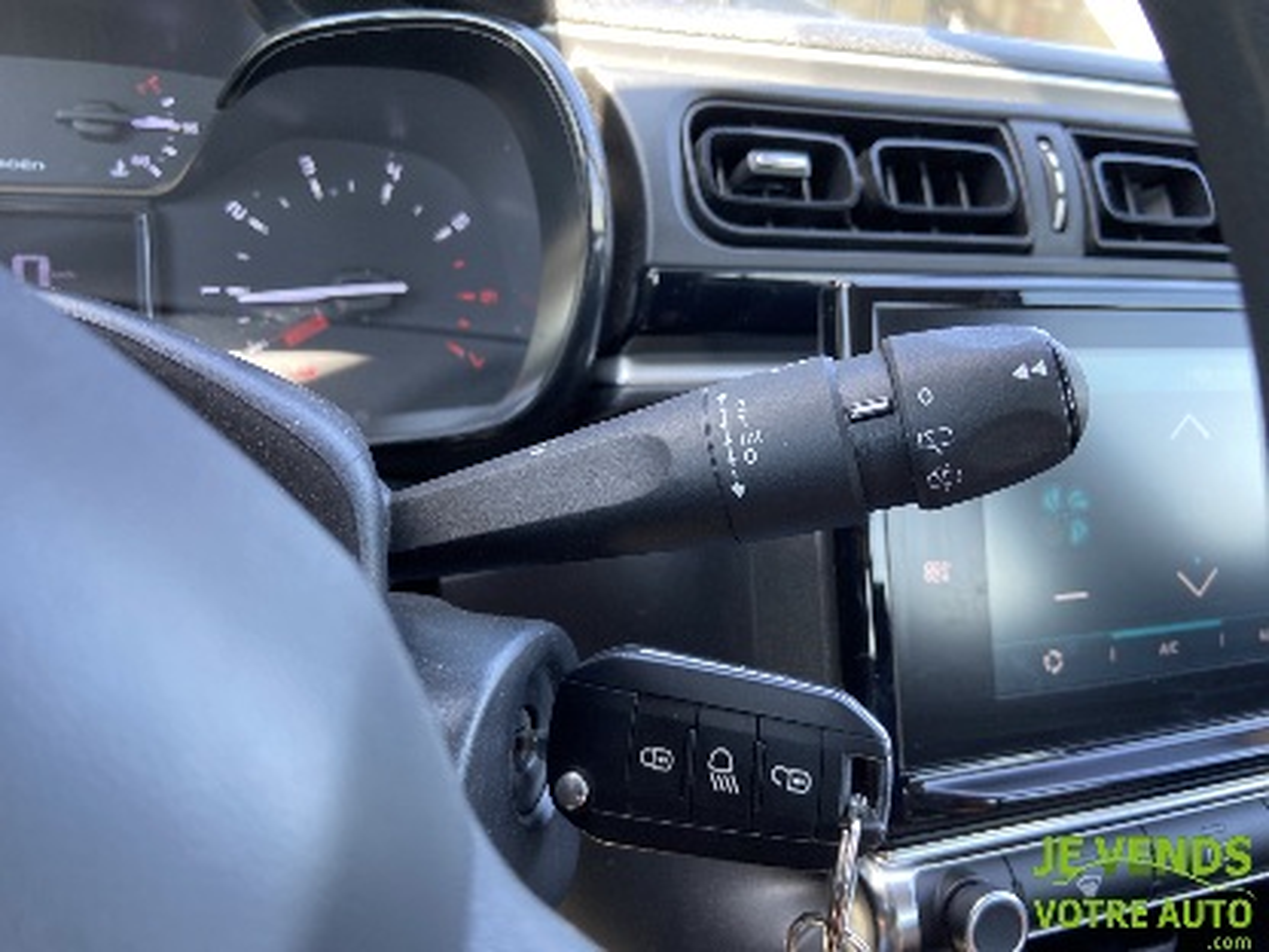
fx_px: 953
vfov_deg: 53.1
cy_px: 476
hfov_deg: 67.3
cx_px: 634
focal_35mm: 26
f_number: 1.8
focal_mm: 4.25
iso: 125
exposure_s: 1/114
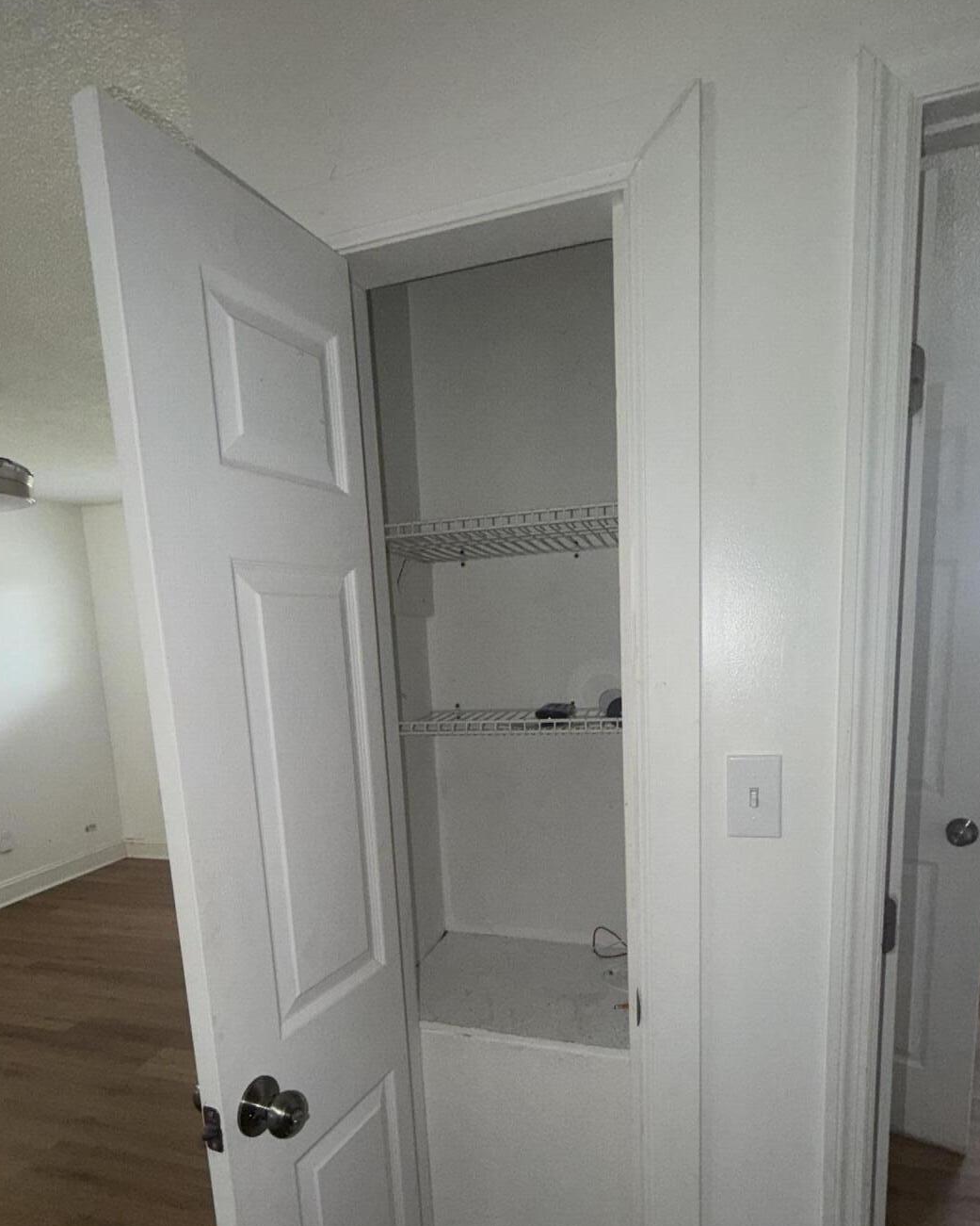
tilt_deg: -10.7
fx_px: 761
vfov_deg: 76.0
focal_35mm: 21
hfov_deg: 65.5
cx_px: 458
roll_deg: +3.0
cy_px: 779
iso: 64
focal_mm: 2.22
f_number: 2.2
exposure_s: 1/83
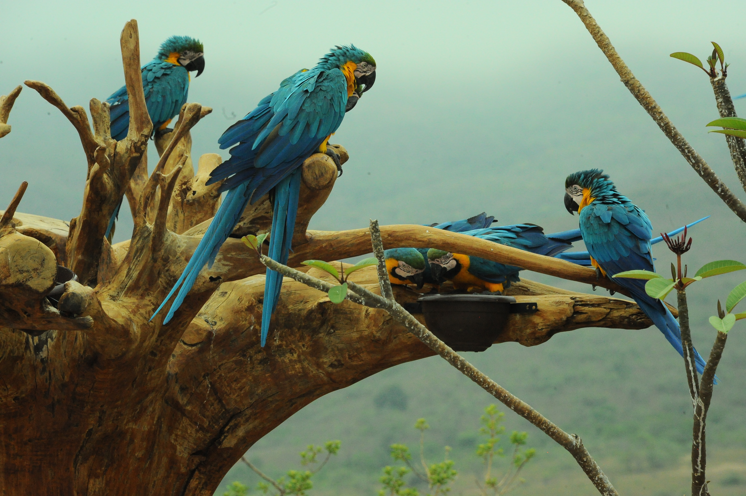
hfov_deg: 6.9
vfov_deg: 4.6
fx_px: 6213
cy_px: 248
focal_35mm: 300
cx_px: 373
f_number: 16
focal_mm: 300
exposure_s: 1/500
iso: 4500
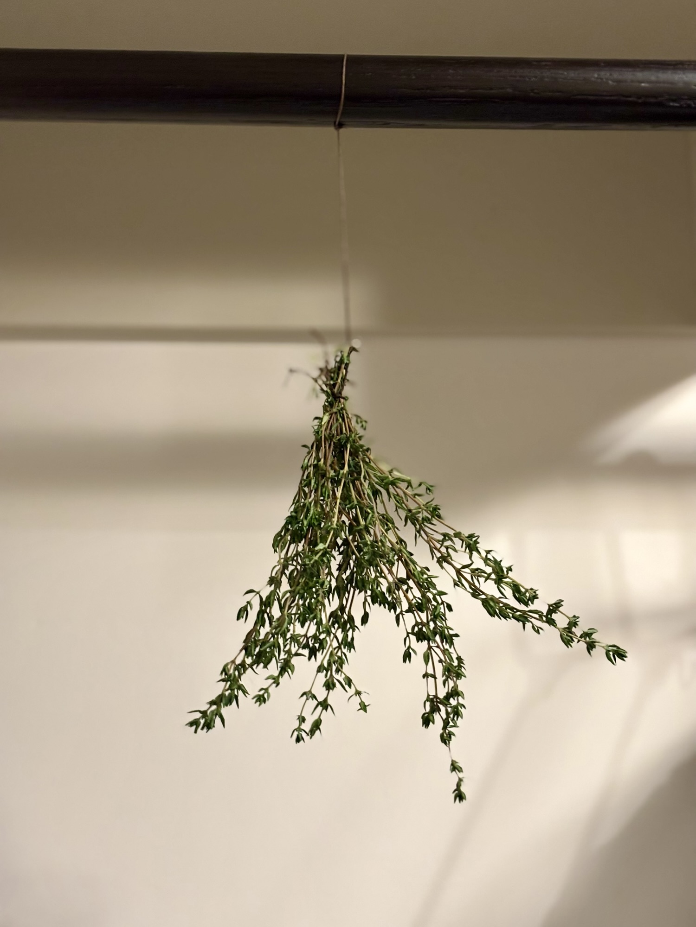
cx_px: 348
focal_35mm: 52
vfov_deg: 36.8
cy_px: 464
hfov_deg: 28.0
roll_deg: +0.5
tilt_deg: +10.2
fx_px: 1394
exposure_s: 1/40
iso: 250
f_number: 1.6
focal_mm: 5.96
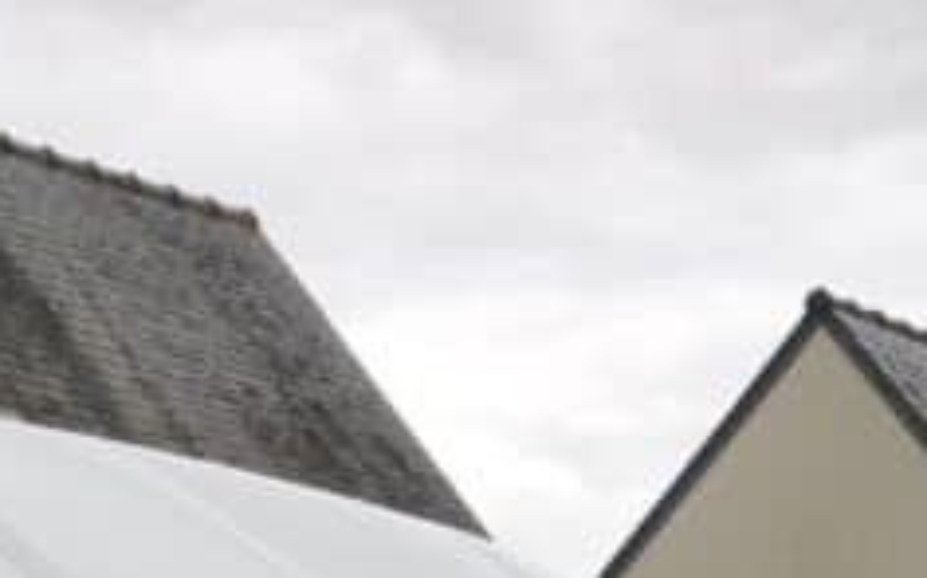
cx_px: 330
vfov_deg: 10.6
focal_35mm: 106
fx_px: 2675
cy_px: 1380
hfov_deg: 19.6
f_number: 1.7
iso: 80
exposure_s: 1/1306
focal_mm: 5.35
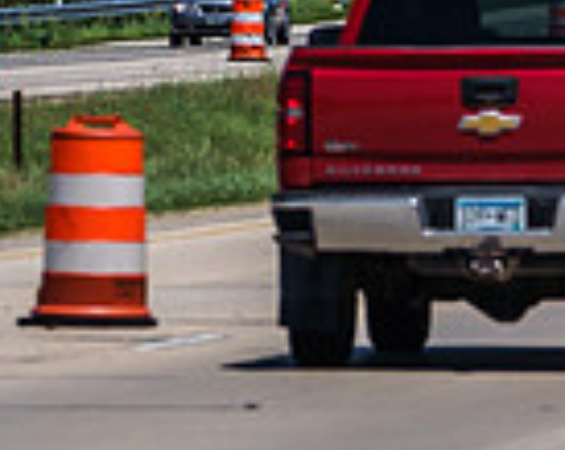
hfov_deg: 2.0
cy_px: -167
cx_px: 735
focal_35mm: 975
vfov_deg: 1.6
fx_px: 16269
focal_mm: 200
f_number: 5.6
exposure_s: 1/2500
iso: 200
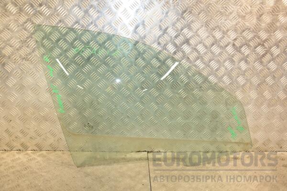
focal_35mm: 38
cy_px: 96
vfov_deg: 35.5
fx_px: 299
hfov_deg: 51.3
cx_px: 144
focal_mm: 25
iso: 800
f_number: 5
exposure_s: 1/200
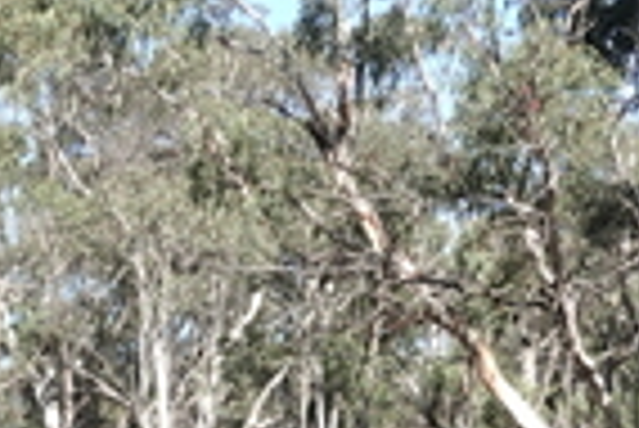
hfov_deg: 14.8
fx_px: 2381
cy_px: 892
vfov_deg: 9.5
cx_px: -108
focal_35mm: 134
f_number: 8
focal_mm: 8.8
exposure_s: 1/80
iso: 100
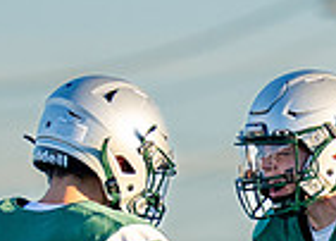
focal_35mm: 1386
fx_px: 13239
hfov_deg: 1.5
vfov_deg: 1.0
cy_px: 391
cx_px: 428
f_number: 2.8
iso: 200
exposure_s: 1/2500
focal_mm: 200
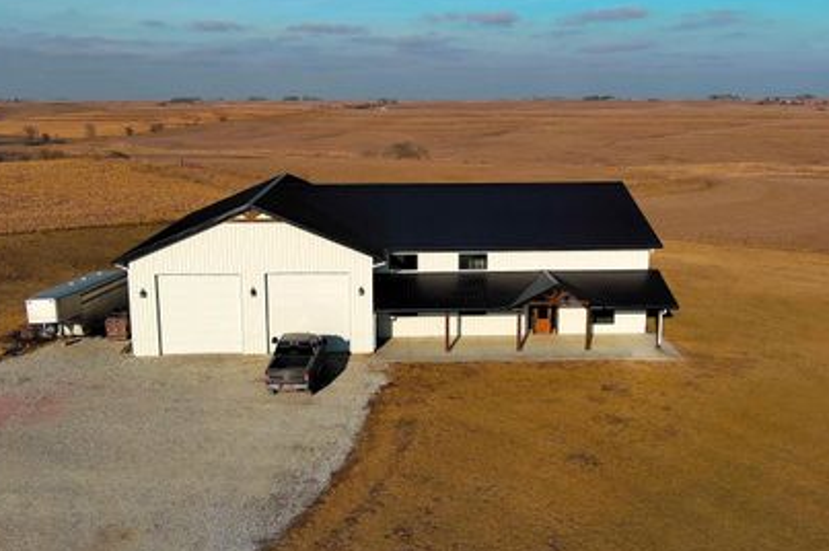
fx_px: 828
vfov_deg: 36.8
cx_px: 389
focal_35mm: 36
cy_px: 279
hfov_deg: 53.1
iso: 100
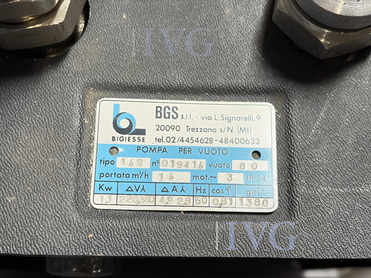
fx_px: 557
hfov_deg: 36.8
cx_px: 186
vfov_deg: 28.0
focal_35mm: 52
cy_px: 139
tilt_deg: -74.9
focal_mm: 5.96
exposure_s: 1/50
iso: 125
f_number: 1.6
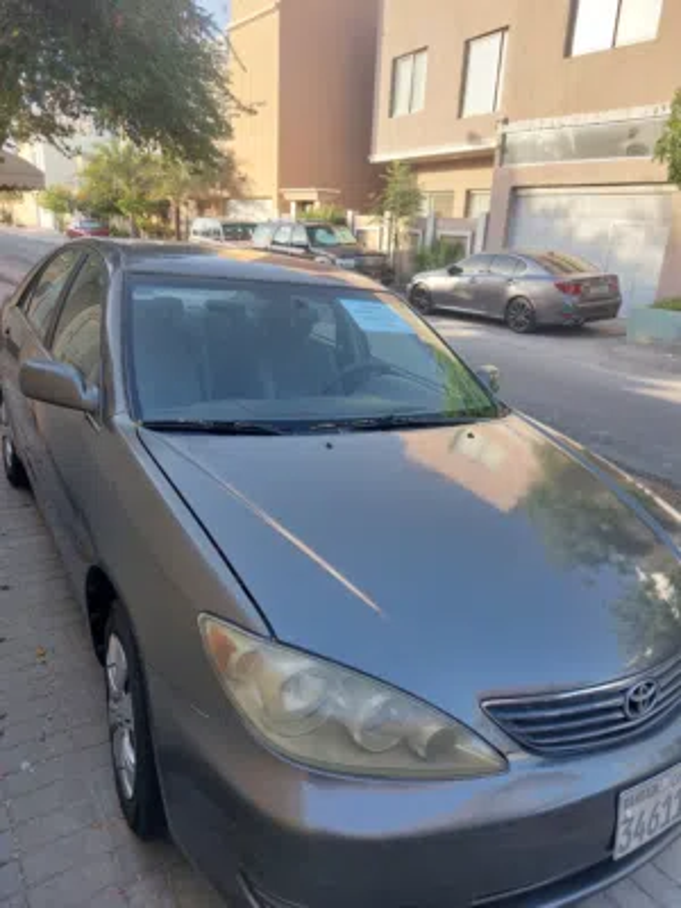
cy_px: 454
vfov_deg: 71.6
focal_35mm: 24
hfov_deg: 56.8
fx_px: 630
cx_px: 340
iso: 25
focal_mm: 5.23
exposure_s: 1/145
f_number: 1.8
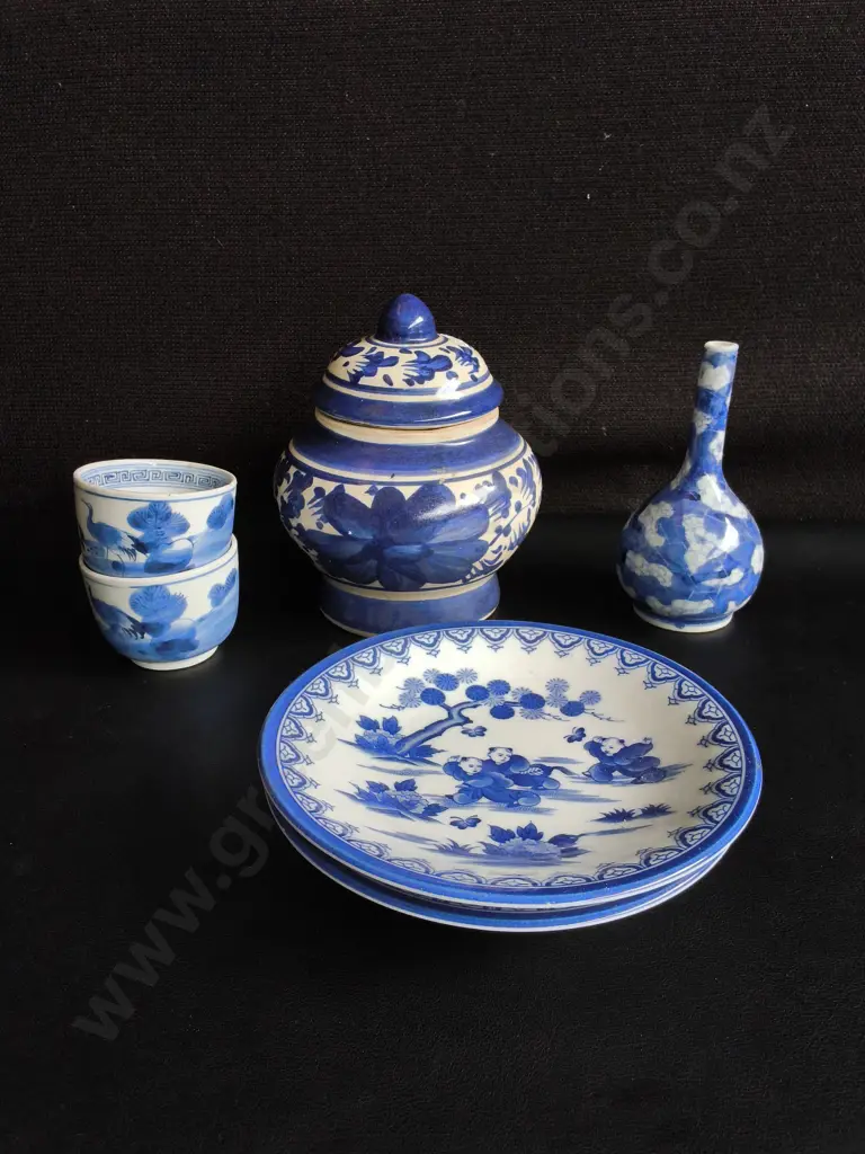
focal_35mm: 27
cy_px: 577
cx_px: 432
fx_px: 900
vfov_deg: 65.3
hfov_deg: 51.4
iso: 100
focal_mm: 2.87
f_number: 2
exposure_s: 1/100
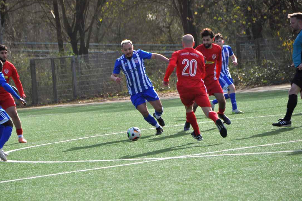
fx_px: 2957
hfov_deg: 5.8
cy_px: 115
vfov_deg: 3.9
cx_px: 134
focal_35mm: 353
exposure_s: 1/640
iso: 200
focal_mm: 200
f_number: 6.3
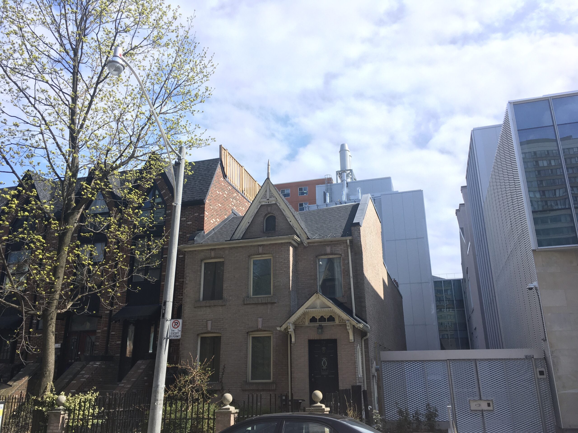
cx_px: 289
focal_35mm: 29
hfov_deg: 61.7
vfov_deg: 48.2
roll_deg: +0.0
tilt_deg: +19.1
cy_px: 216
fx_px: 484
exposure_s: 1/793
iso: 25
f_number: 2.2
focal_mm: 4.15
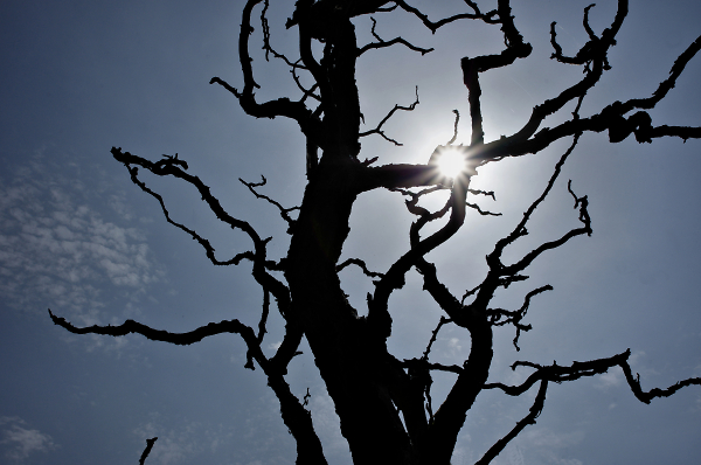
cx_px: 350
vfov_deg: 34.1
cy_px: 232
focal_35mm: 39
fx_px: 758
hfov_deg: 49.6
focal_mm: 26
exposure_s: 1/1000
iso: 200
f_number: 20
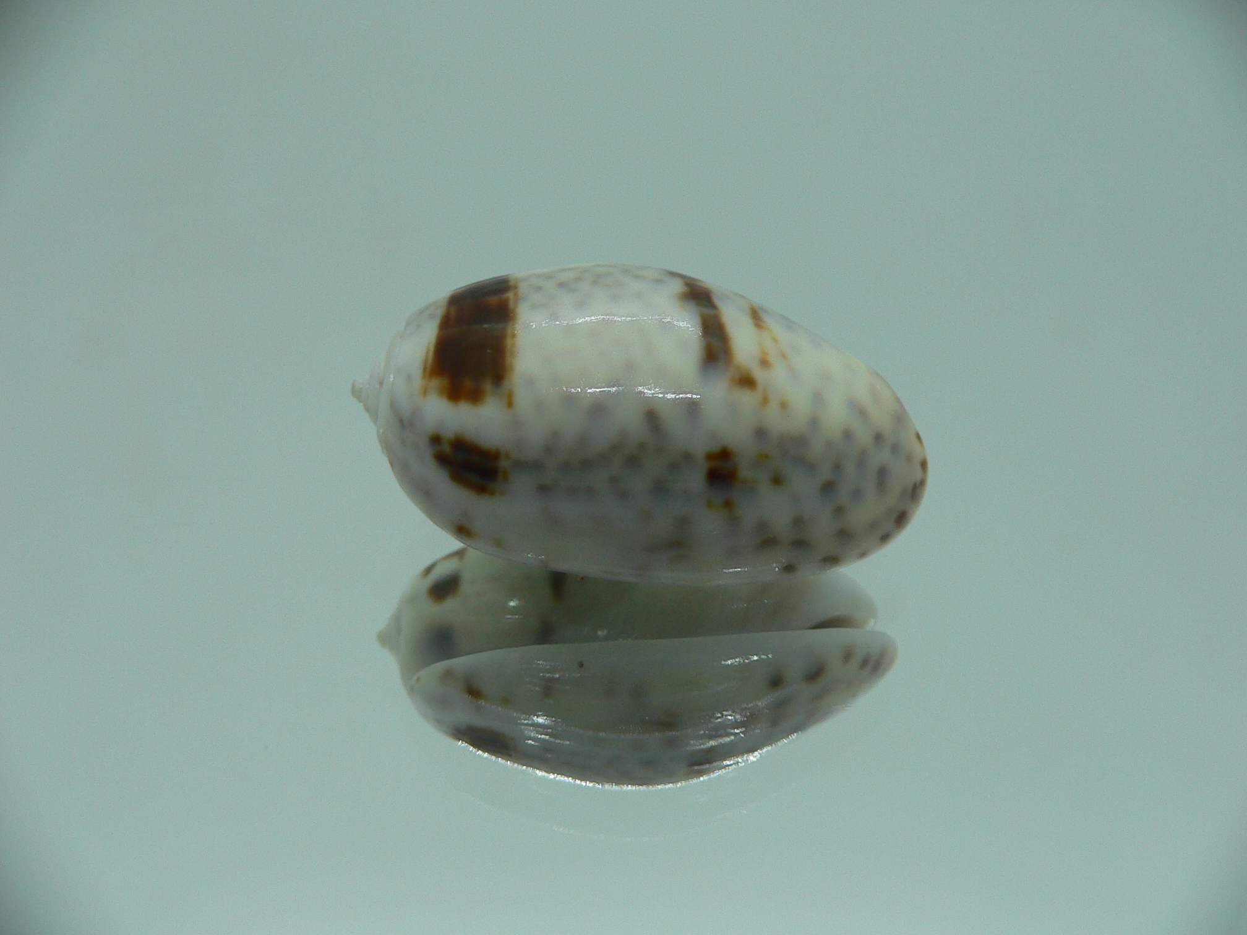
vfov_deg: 40.7
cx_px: 624
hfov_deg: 52.6
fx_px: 1261
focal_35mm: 35
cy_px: 468
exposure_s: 1/60
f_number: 2.8
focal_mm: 4.6
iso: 80
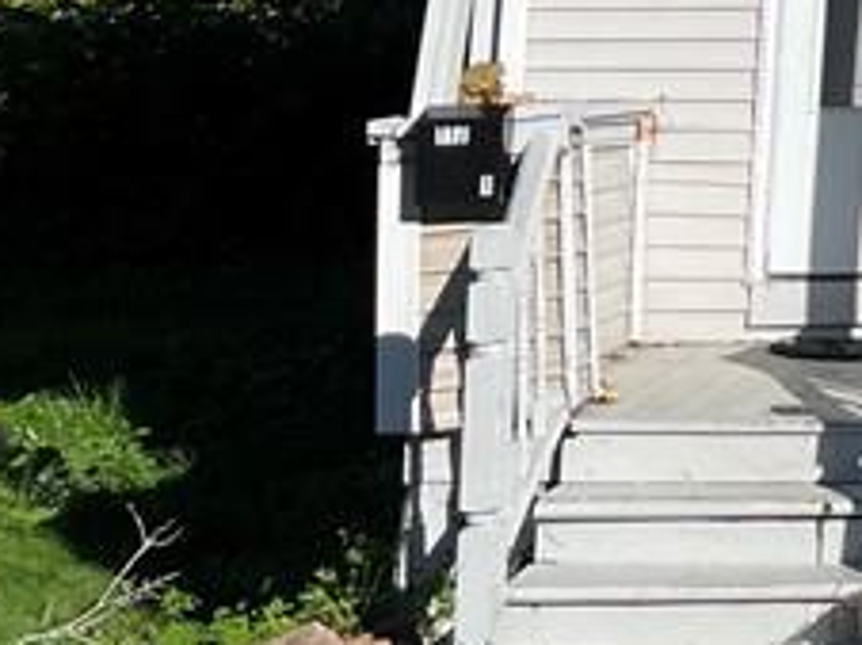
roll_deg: -0.1
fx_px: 2935
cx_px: 1716
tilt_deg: +11.7
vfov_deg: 11.7
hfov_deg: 14.1
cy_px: -466
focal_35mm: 118
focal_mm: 5.1
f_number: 1.6
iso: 50
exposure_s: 1/5319
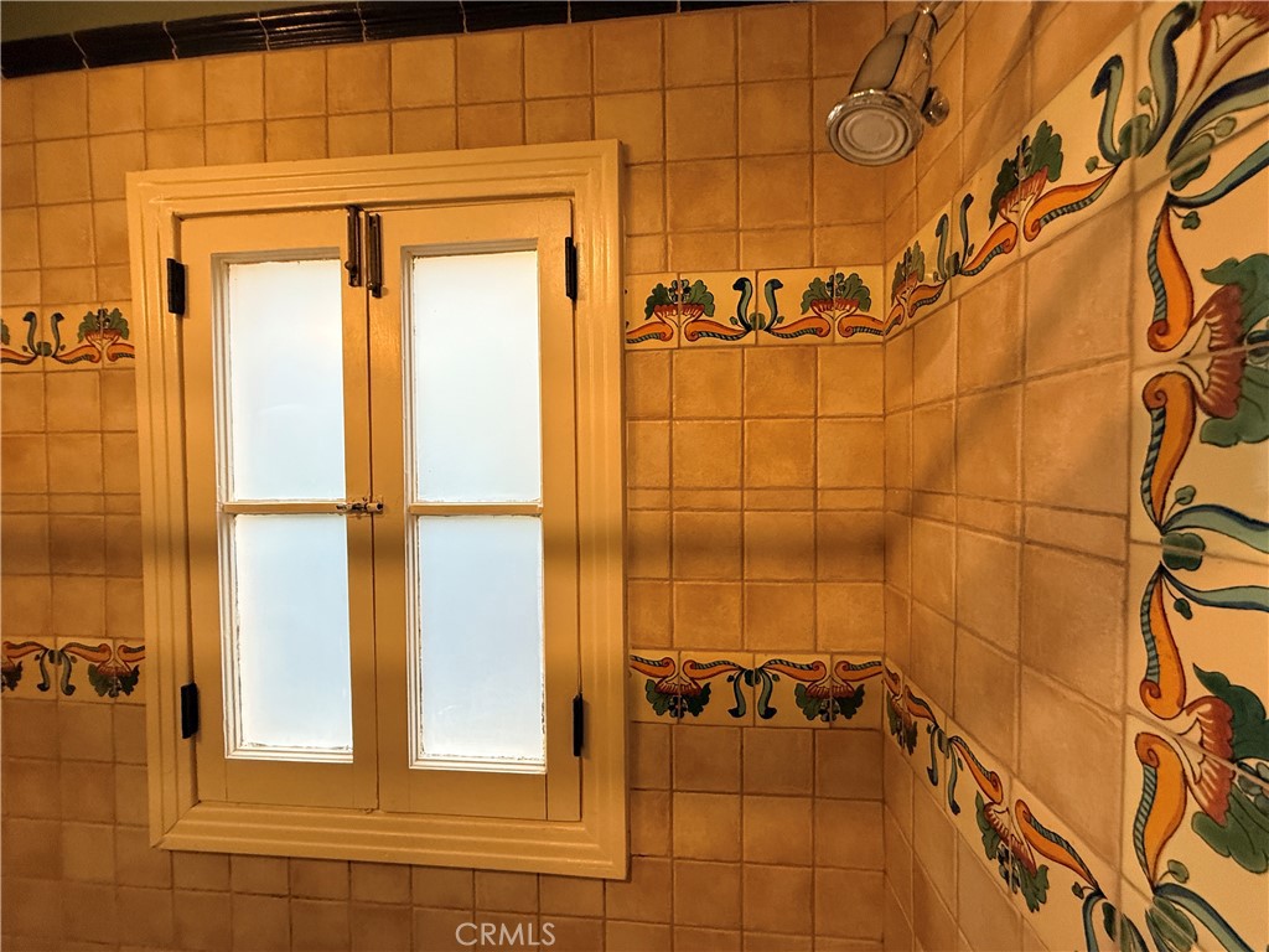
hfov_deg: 102.1
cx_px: 634
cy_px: 476
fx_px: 513
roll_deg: -1.2
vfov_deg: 85.7
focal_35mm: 14
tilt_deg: +0.7
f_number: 2.2
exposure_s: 1/120
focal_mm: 2.22
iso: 250
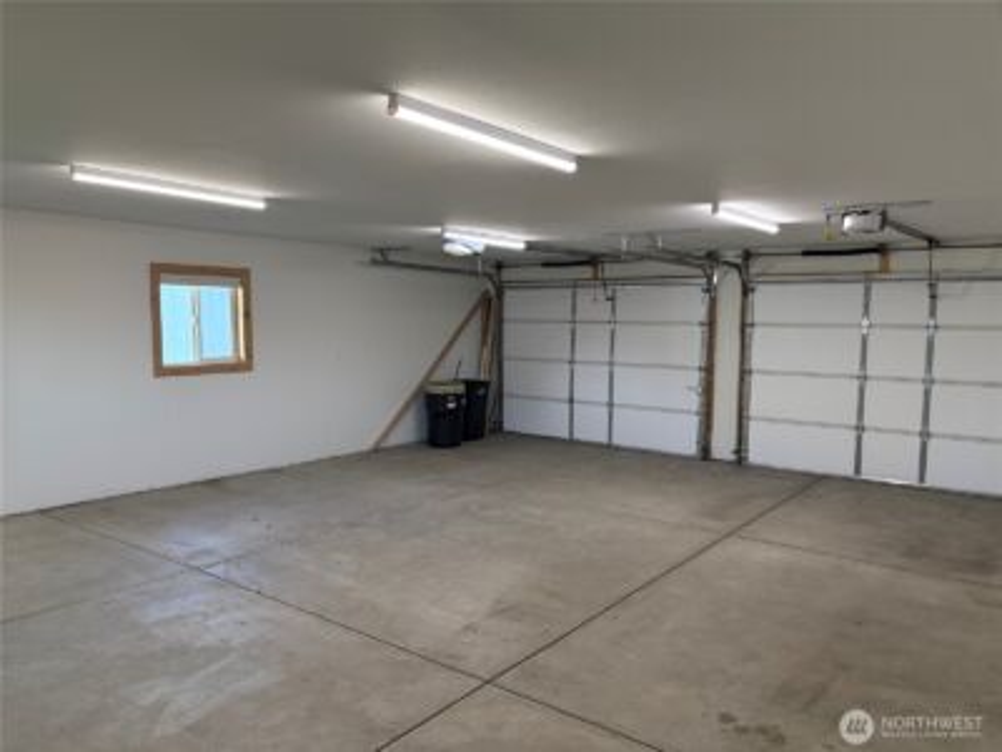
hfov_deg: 67.3
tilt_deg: -4.6
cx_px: 501
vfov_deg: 53.1
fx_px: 753
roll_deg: -0.3
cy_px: 376
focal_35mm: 26
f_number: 1.6
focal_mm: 5.96
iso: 125
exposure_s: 1/151
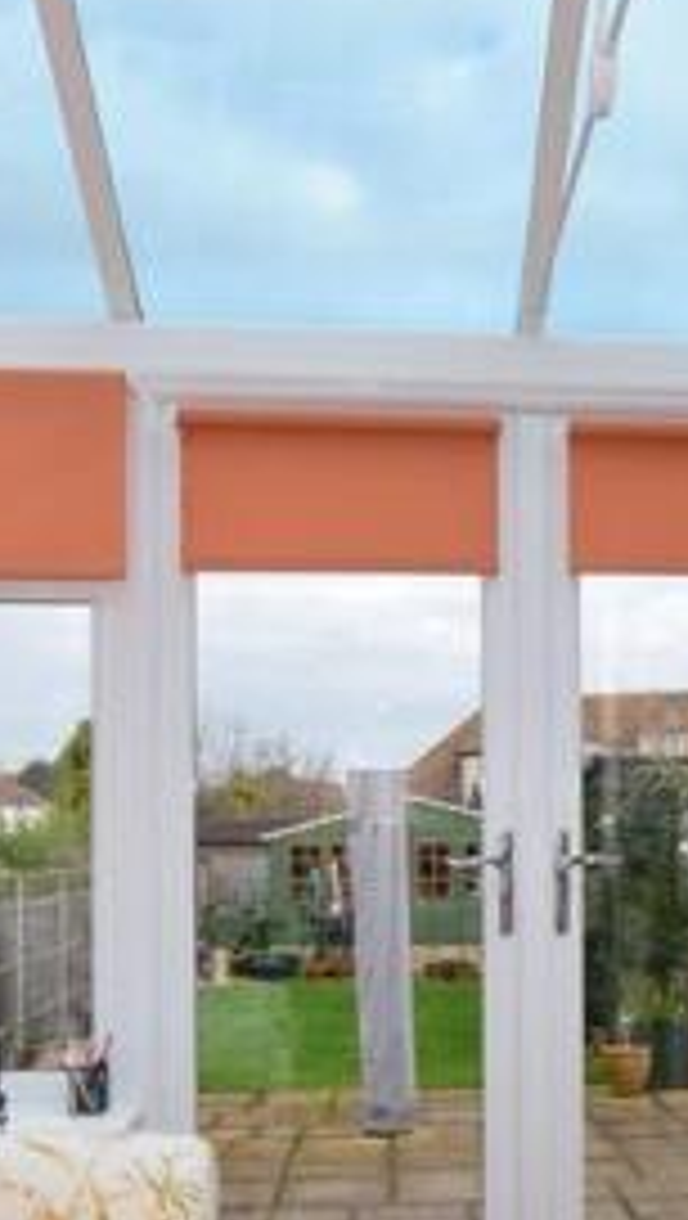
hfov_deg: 30.9
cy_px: 844
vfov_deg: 51.4
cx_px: 486
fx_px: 1229
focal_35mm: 38
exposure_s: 1/200
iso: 400
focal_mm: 10
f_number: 14
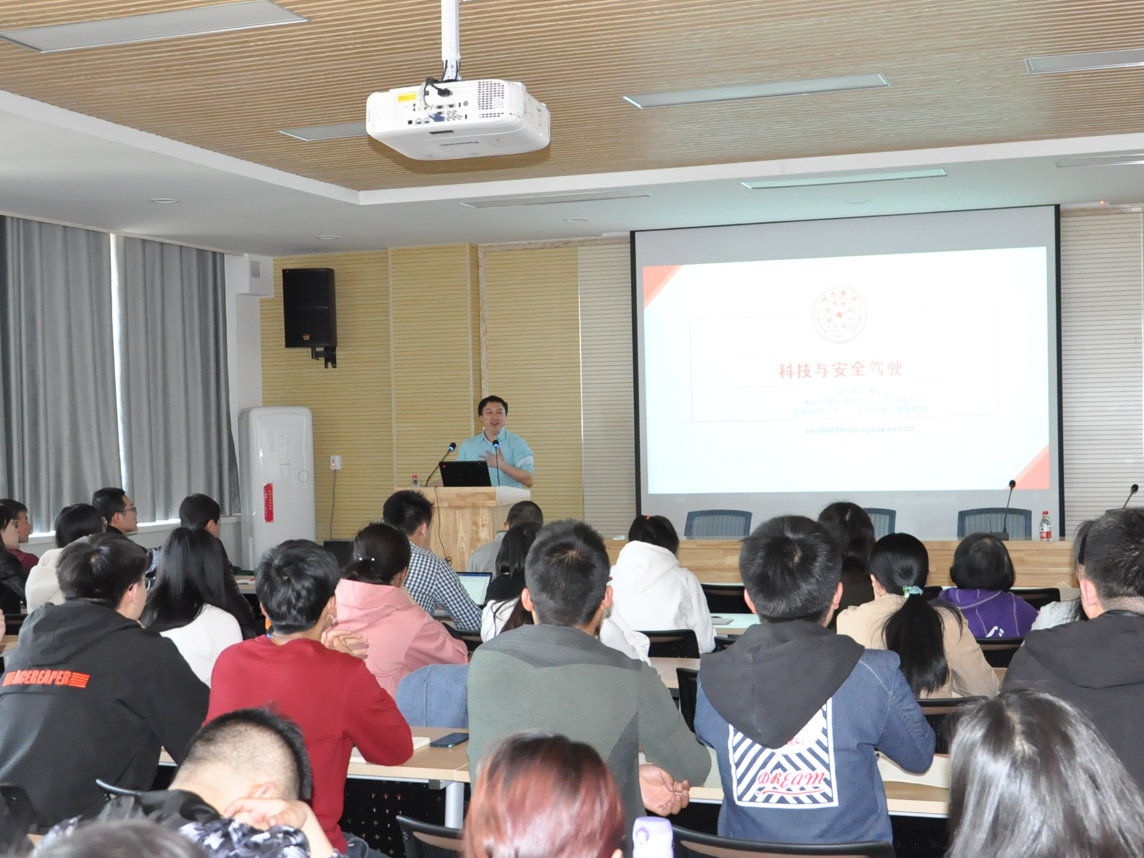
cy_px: 470
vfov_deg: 32.2
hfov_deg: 42.0
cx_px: 647
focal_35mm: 45
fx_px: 1487
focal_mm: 22
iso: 2000
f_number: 5
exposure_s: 1/60
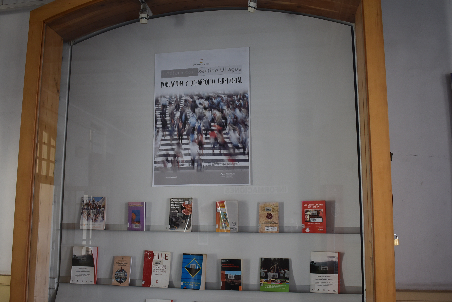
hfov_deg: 57.1
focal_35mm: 33
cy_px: 160
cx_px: 207
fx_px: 415
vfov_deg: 40.0
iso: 500
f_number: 4
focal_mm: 20
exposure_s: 1/60
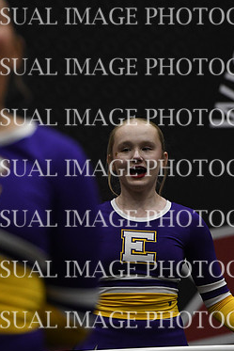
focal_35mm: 467
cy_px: 244
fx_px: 4549
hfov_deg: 2.9
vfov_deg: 4.4
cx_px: 139
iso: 3200
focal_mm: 200
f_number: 4
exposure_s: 1/640
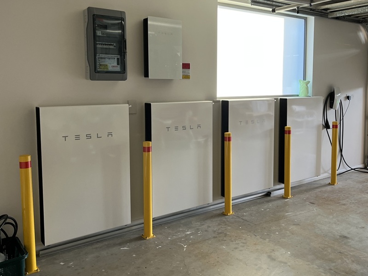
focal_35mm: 26
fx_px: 276
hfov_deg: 67.3
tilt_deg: -6.4
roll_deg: +0.2
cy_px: 138
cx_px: 184
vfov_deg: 53.1
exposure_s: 1/122
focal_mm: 5.1
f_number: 1.6
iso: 100
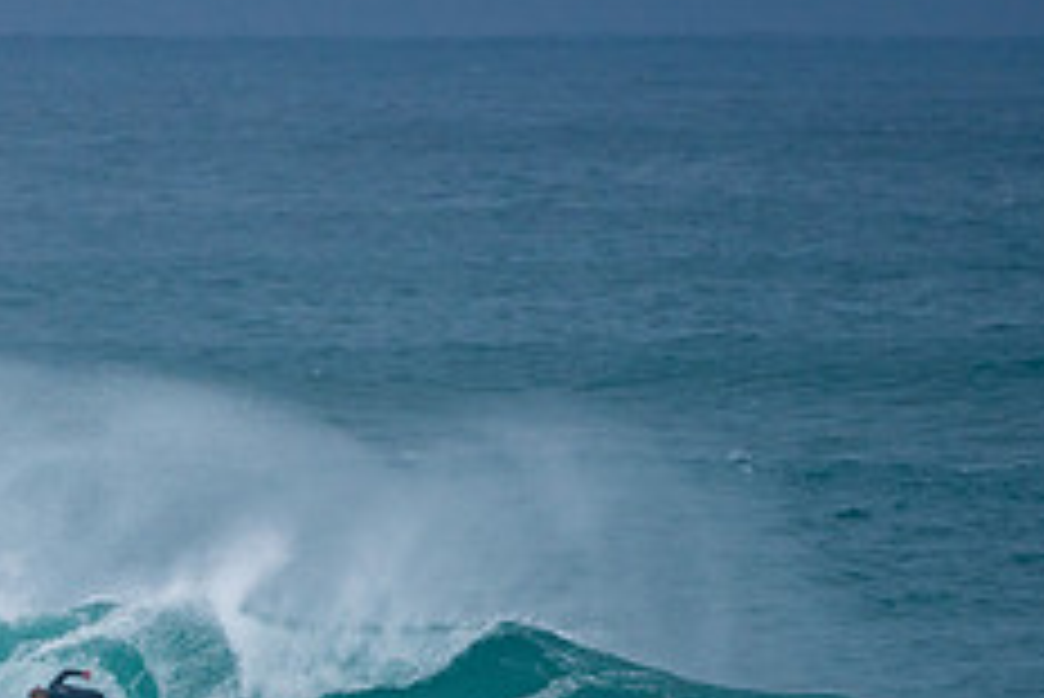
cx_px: 59
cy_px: 734
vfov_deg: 0.9
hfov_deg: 1.3
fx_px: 44454
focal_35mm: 1532
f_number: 5.6
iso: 280
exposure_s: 1/1250
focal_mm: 500
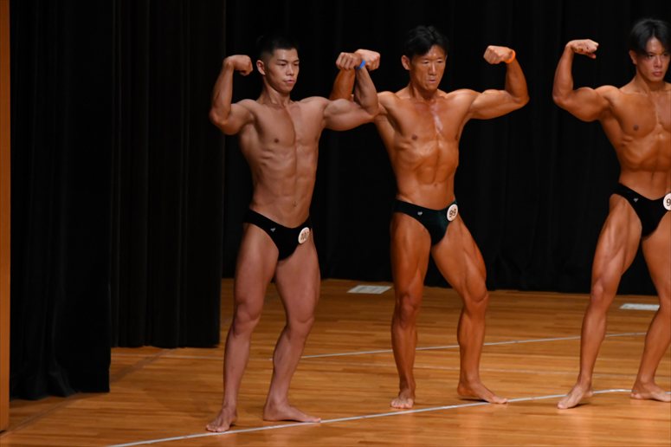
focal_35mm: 285
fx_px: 5310
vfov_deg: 4.8
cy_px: 224
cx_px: 336
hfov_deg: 7.2
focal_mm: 190
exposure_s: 1/400
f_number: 5.6
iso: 3200
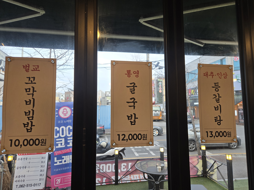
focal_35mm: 23
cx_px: 127
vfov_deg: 58.9
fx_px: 169
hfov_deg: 73.9
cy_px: 95
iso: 40
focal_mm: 5.4
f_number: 1.8
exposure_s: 1/120
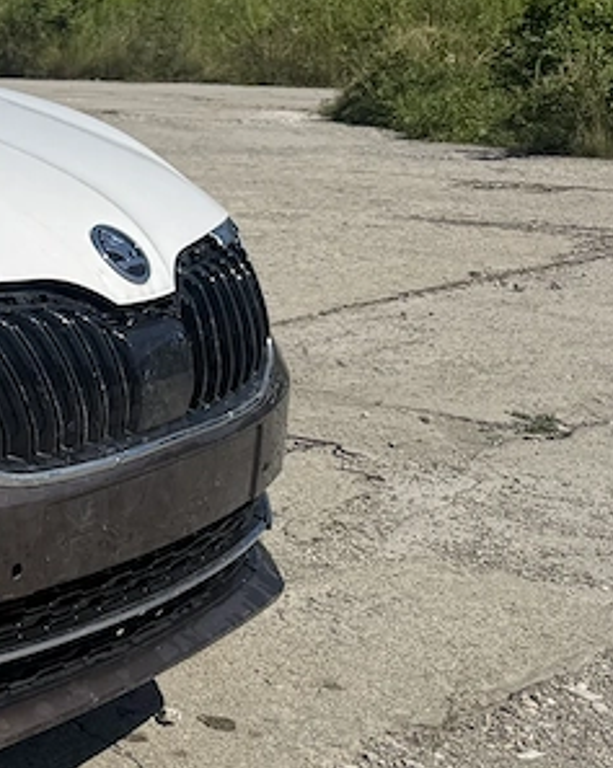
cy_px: 375
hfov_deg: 16.0
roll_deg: +0.4
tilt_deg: -11.2
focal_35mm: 79
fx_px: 1794
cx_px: -543
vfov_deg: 24.2
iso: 80
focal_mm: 6.76
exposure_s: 1/9009
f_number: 1.78
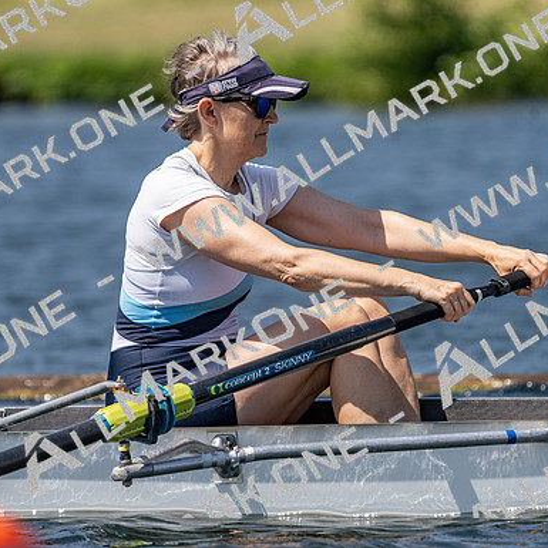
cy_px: 274
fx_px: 10119
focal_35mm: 565
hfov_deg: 3.1
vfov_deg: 3.1
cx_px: 313
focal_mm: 441
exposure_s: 1/2000
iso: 250
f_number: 6.3
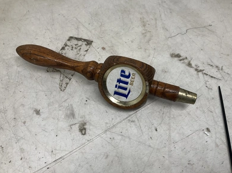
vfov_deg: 46.8
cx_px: 119
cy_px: 88
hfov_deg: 60.0
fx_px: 201
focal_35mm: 30
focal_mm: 3
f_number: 1.8
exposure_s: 1/120
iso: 32
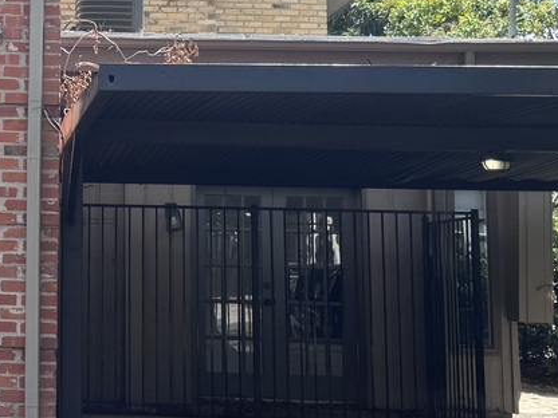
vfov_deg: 17.6
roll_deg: -1.9
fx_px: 1338
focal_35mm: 83
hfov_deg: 22.5
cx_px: -16
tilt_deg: +8.5
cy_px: 92
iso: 80
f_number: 1.78
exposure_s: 1/1131
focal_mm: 6.76
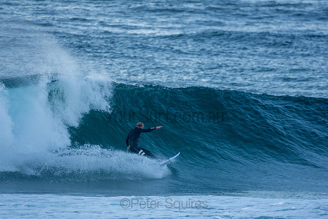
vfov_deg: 1.8
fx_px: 6835
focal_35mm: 750
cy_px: 110
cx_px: 164
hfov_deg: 2.7
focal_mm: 500
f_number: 5.6
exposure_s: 1/400
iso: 400
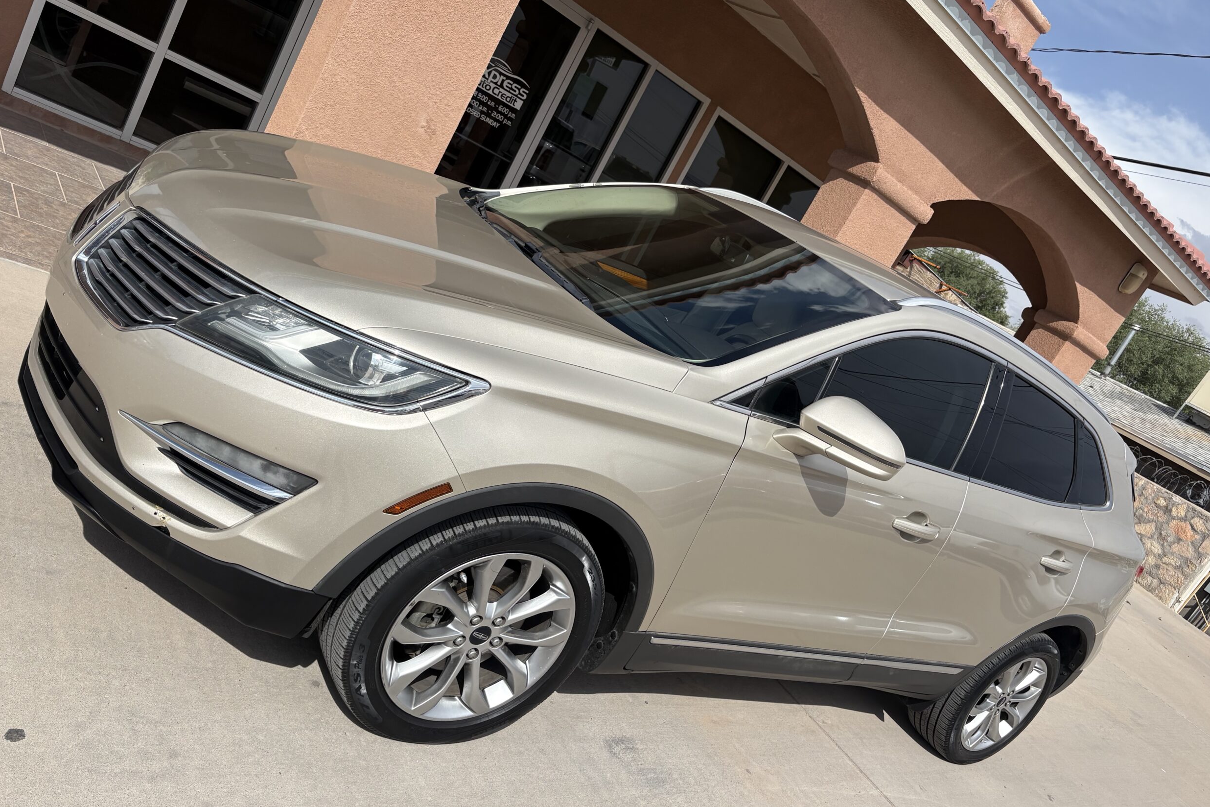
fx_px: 941
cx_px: 625
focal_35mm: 28
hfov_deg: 65.5
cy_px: 428
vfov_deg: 46.4
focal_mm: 5.96
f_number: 1.6
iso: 50
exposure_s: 1/4608
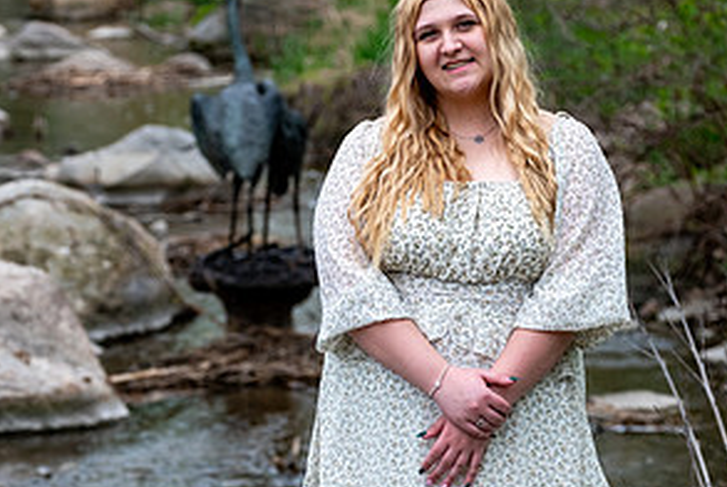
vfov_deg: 5.1
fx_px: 5438
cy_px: 307
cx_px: 273
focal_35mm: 269
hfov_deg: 7.6
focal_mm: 90.6
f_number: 4
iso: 250
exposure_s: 1/320
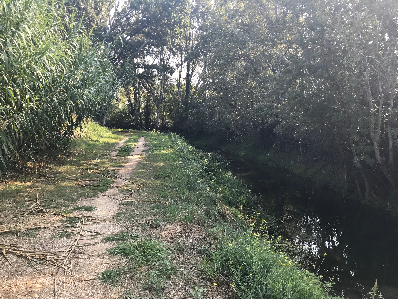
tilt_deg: -4.9
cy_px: 150
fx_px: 322
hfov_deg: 63.4
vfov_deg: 49.7
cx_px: 199
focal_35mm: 28
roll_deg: -0.1
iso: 20
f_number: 1.8
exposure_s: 1/467
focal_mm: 3.99
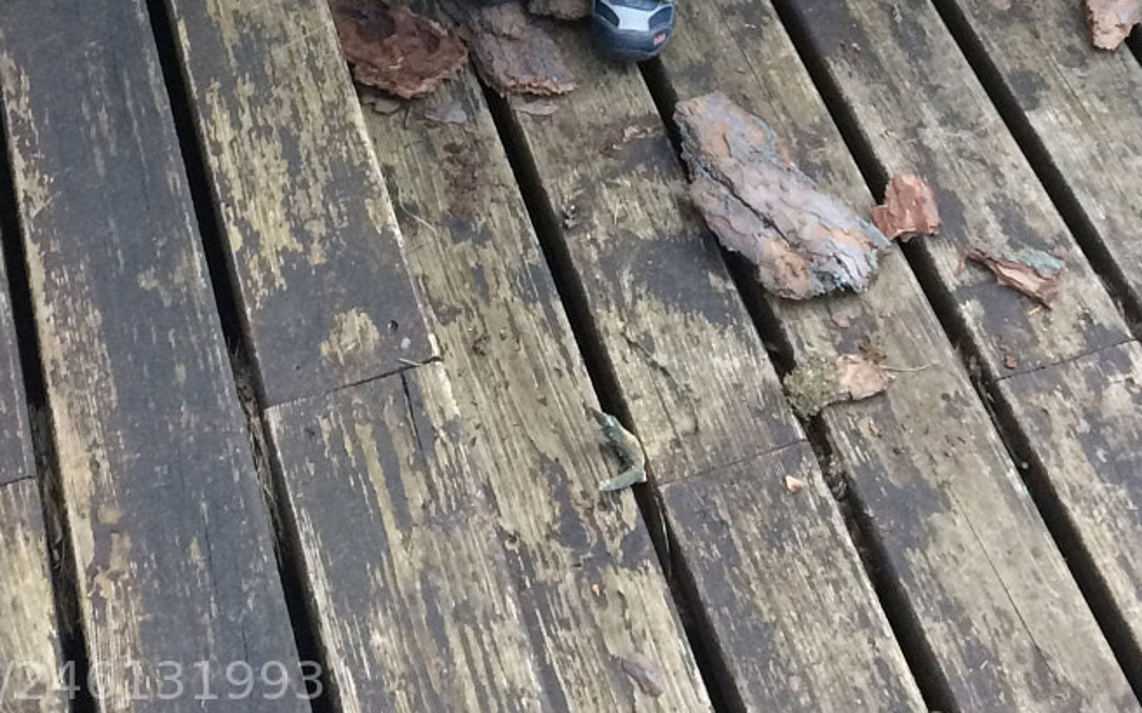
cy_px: -574
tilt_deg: -34.4
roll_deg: +4.0
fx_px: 2334
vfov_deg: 15.1
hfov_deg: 27.4
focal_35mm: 75
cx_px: 458
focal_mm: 4.15
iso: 64
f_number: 2.2
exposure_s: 1/33
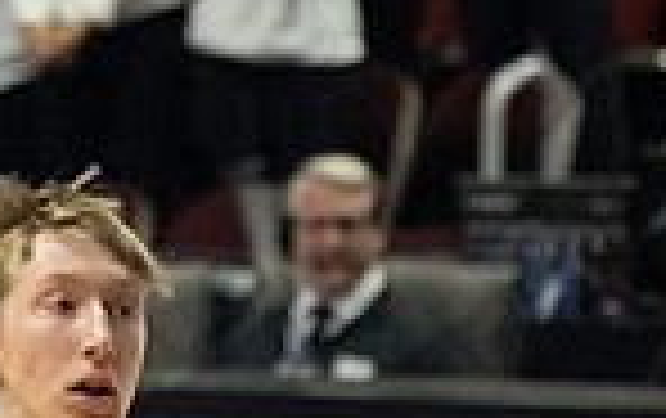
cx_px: -26
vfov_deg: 1.5
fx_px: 15779
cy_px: 403
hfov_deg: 2.4
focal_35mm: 868
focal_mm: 120
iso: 2500
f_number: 2.8
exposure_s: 1/800
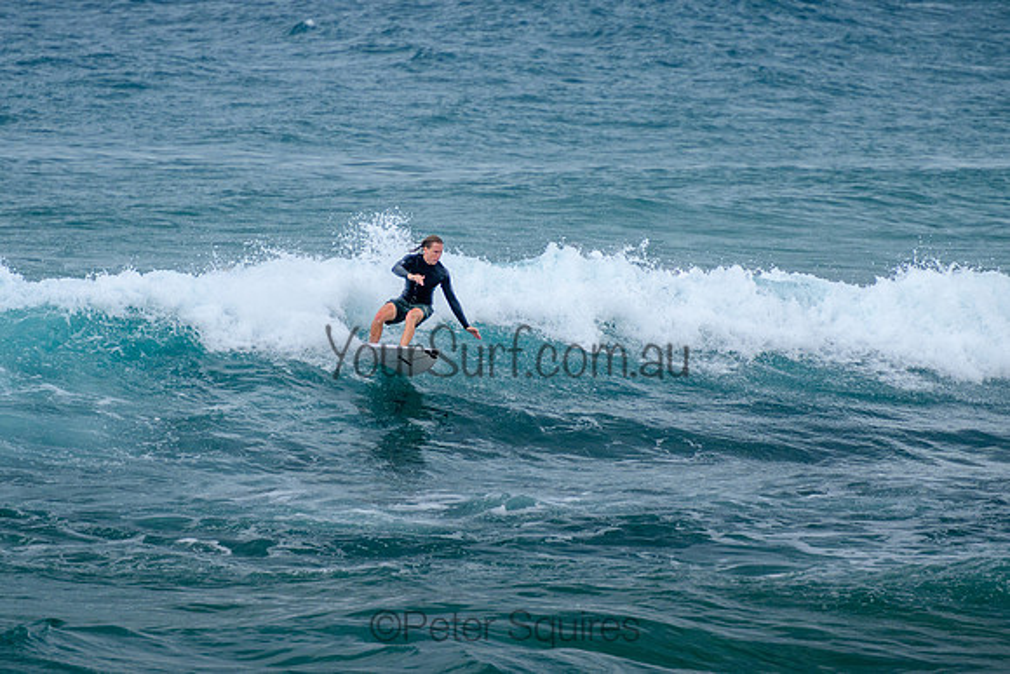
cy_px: 211
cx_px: 416
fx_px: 15435
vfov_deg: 2.5
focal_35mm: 550
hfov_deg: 3.7
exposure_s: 1/2000
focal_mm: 400
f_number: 5.6
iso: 720
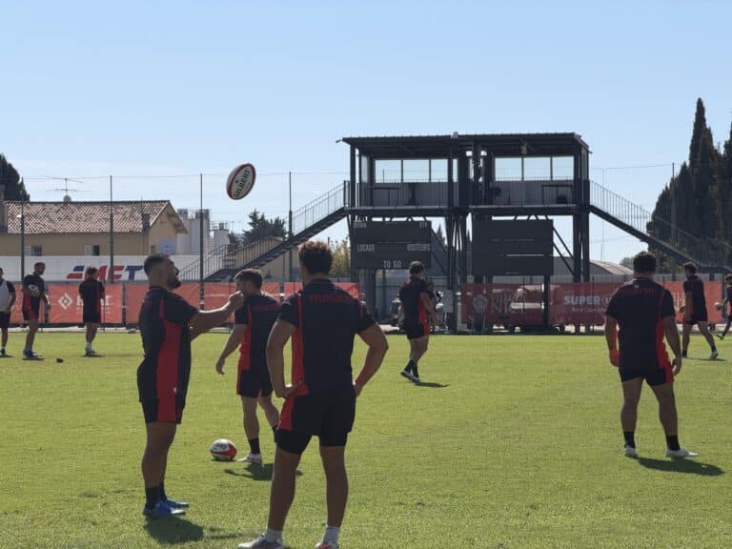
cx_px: 366
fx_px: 2115
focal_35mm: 100
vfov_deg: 14.8
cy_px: 274
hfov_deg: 19.6
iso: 20
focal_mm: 16.89
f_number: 2.8
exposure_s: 1/942
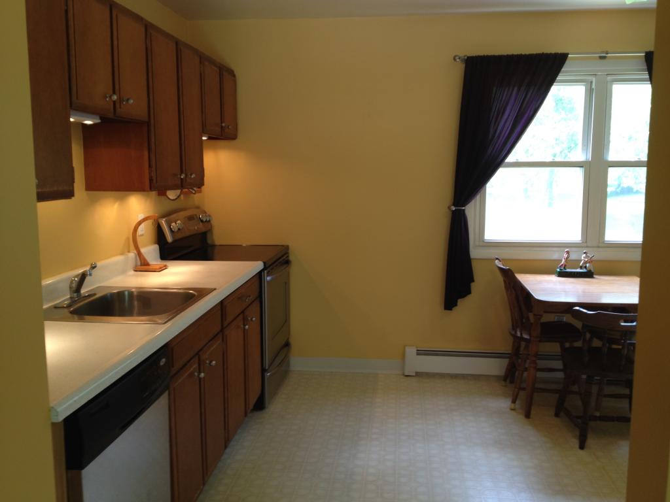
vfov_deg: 40.7
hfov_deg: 52.6
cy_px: 251
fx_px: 677
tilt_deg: -11.7
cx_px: 335
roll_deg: -0.1
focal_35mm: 35
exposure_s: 1/20
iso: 50
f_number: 2.4
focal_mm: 4.28
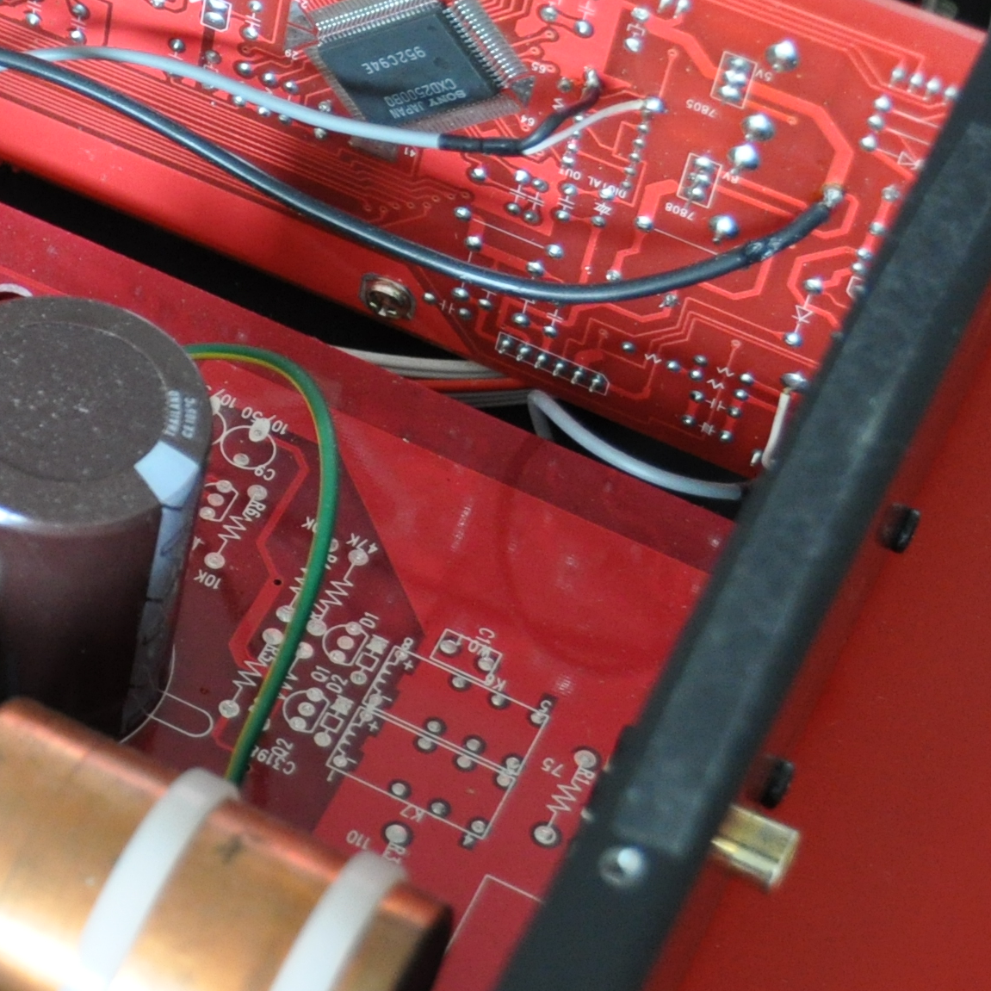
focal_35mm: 119
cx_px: -480
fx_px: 3841
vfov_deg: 14.7
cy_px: 317
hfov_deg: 13.8
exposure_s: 1/13
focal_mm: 25
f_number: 4
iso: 800
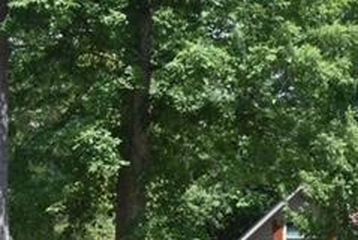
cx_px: 419
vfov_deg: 10.8
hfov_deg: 15.9
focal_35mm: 124
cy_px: 310
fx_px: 1238
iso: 200
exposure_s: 1/250
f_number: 7.1
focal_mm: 31
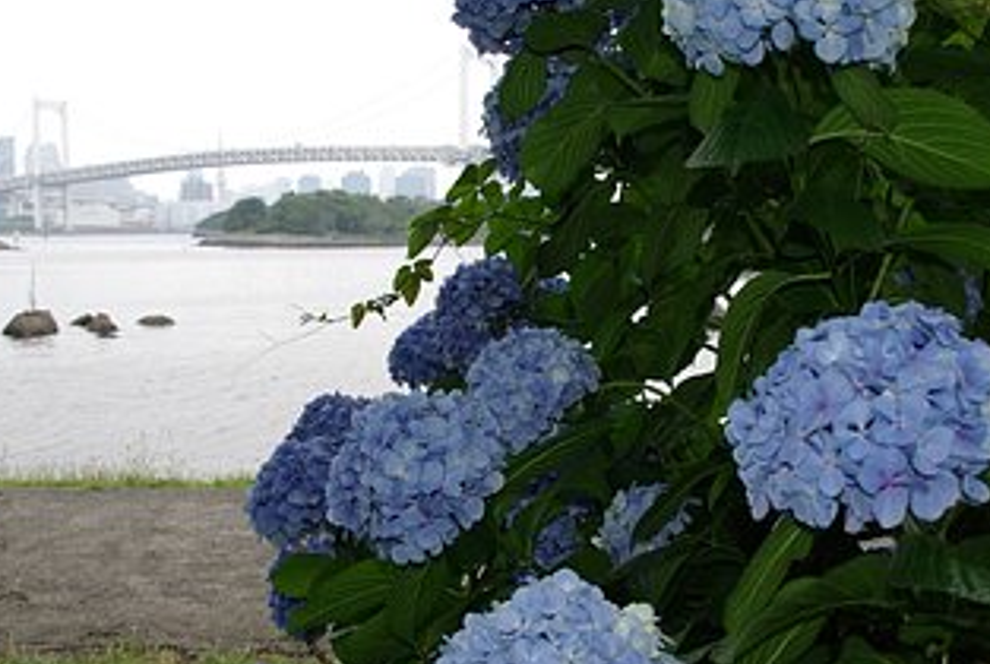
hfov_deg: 36.7
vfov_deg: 25.2
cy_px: 365
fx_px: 1488
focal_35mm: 54
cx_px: 560
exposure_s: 1/40
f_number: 6.3
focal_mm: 22
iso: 100
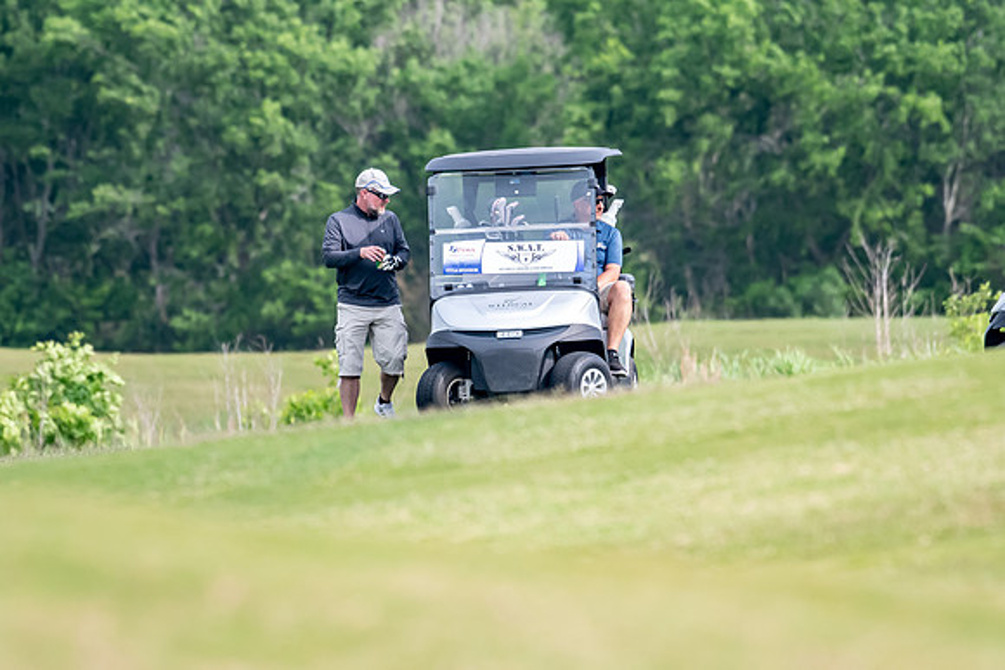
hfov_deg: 3.6
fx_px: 15915
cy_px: 335
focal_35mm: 570
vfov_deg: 2.4
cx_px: 502
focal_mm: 380
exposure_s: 1/2000
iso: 1100
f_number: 5.6
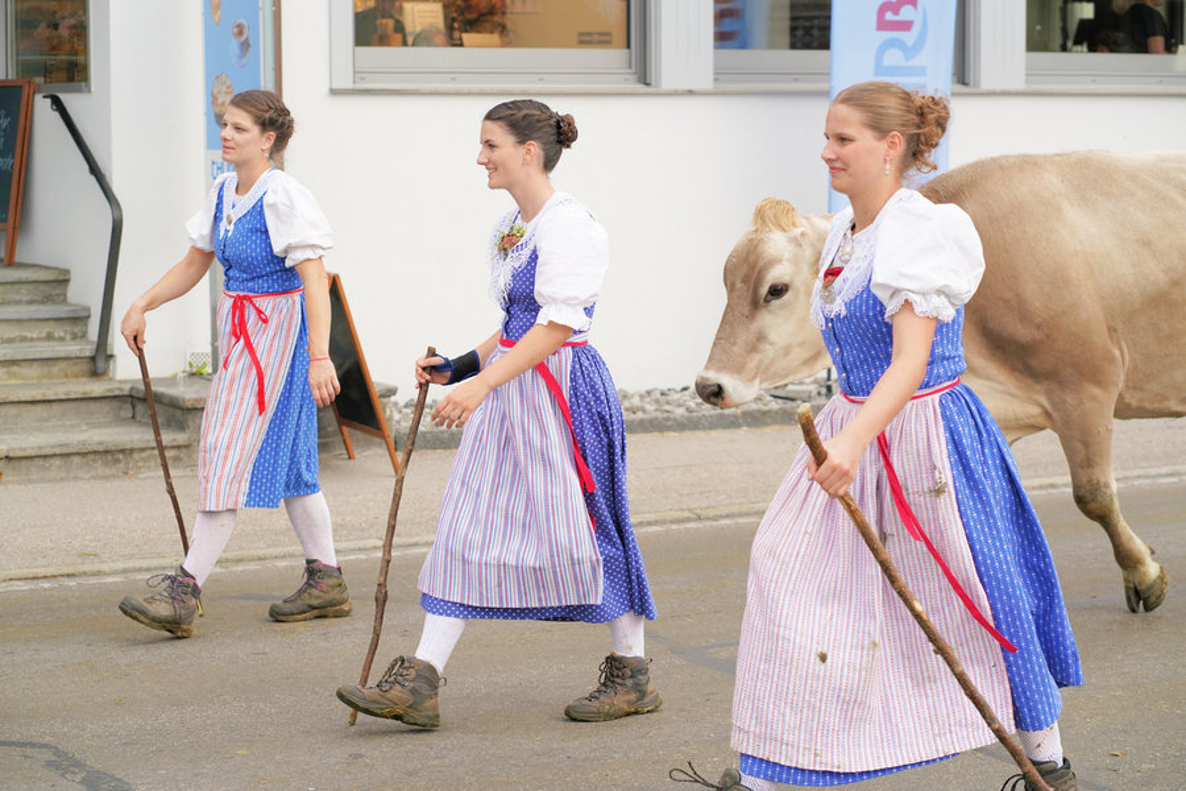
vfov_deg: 16.1
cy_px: 396
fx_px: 2800
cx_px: 593
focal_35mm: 85
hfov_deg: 23.9
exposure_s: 1/800
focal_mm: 85
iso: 640
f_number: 5.6
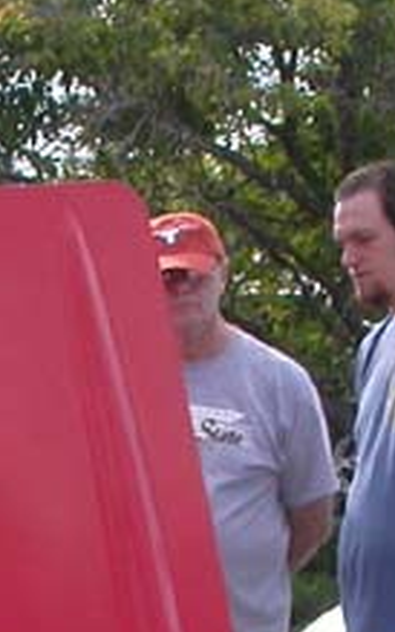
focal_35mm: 188
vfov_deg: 10.8
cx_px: -167
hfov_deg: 6.9
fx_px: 3236
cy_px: 941
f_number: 6.7
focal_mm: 7.85
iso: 100
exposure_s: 1/236
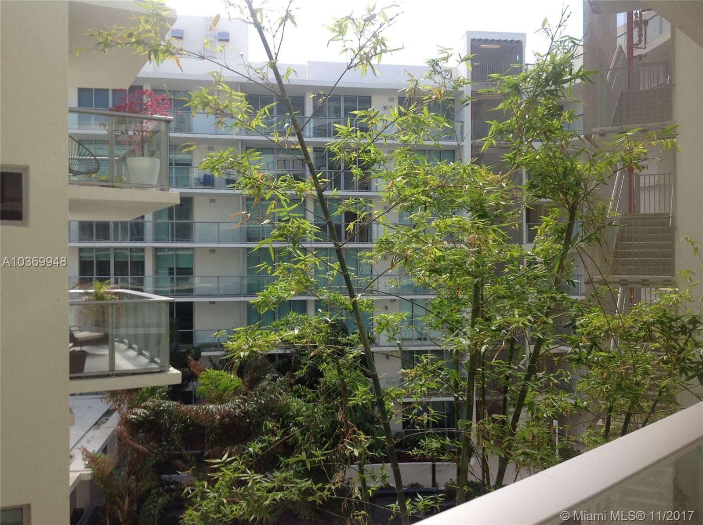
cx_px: 352
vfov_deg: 40.6
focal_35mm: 35
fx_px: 710
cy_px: 262
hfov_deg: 52.7
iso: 50
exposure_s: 1/703
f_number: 2.4
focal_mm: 4.28
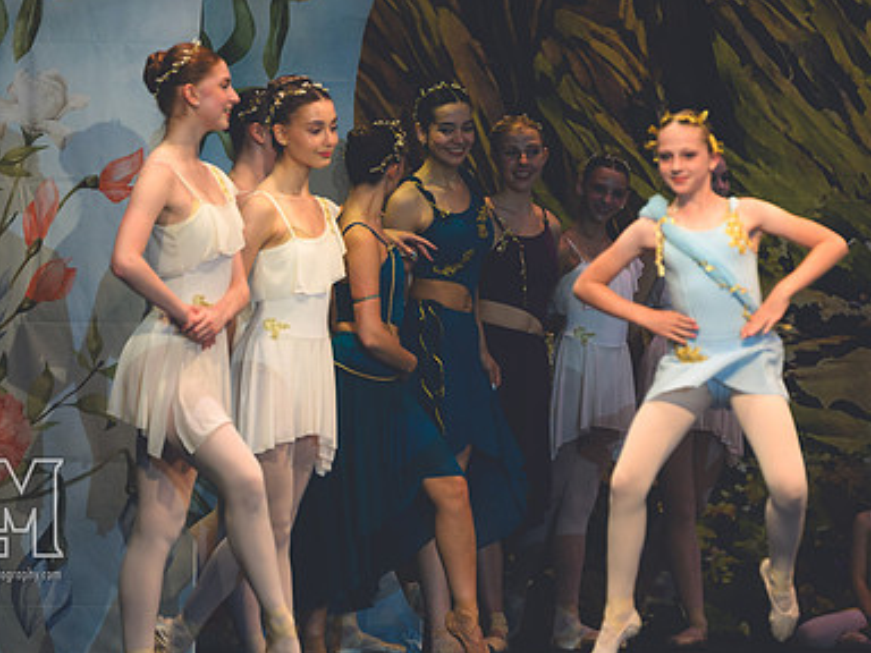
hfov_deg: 4.5
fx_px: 10971
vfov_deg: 3.4
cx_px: 476
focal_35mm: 436
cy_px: 247
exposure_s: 1/500
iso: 1000
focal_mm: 200
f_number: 2.8
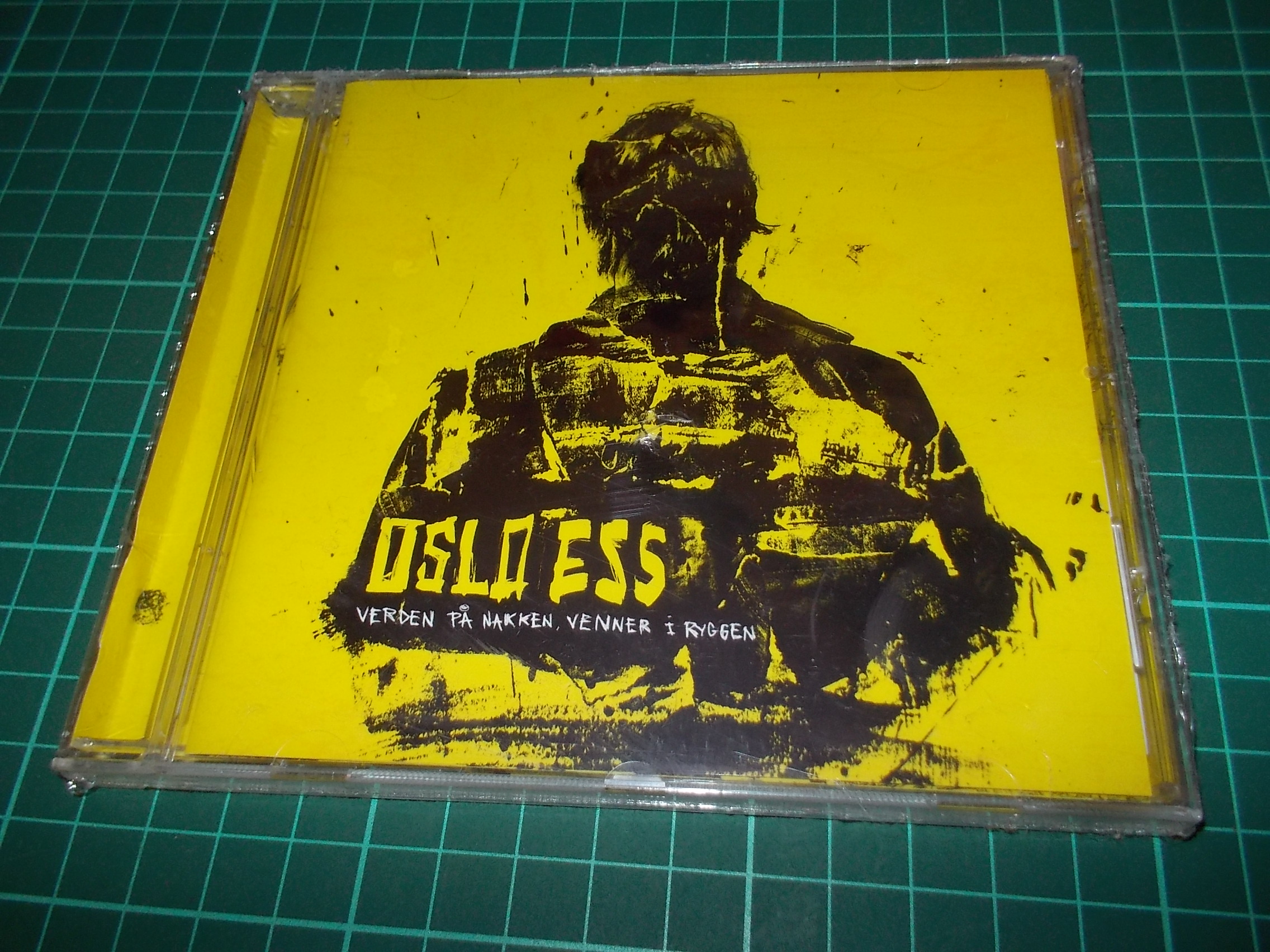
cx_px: 635
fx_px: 1064
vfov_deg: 48.2
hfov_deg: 61.7
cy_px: 476
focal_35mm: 29
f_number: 3.3
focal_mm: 4.1
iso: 200
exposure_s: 1/30
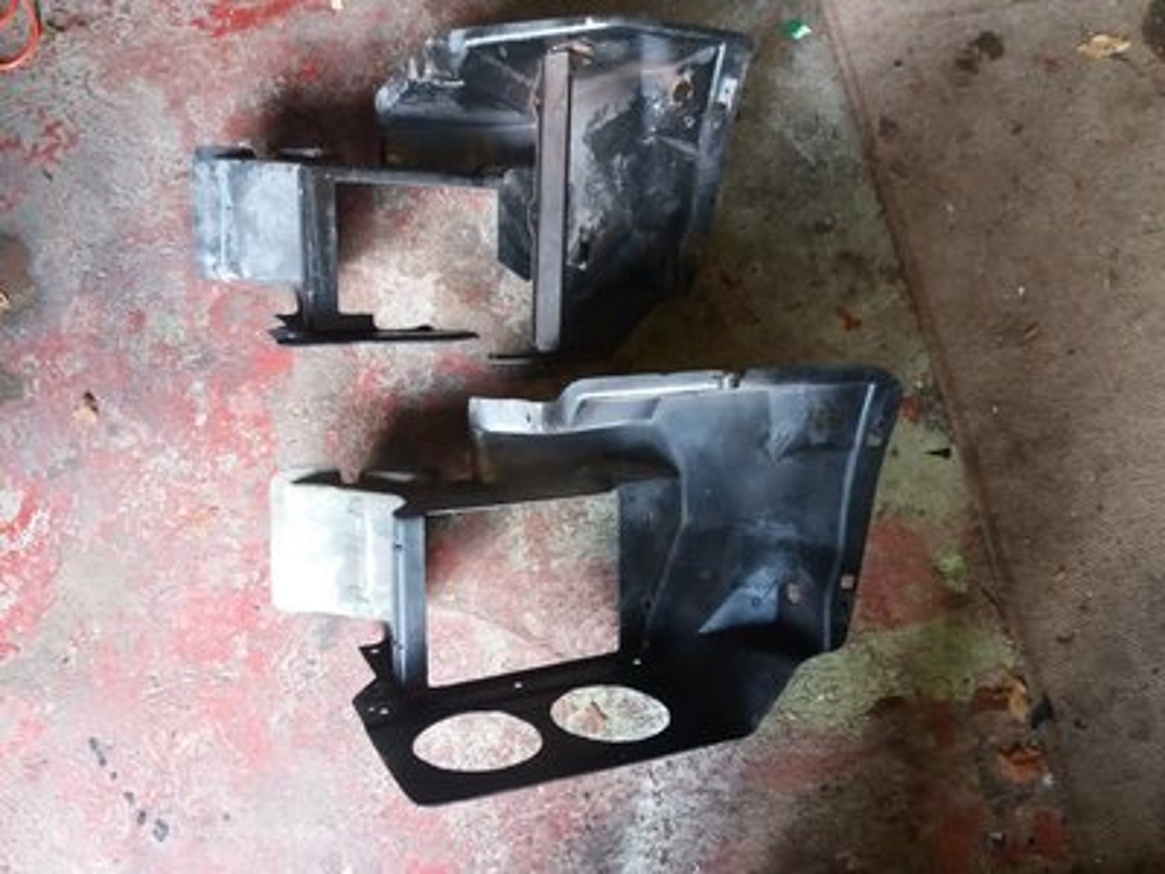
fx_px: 942
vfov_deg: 49.7
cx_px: 582
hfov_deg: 63.4
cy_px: 437
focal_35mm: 28
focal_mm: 3.7
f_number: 1.9
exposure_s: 1/33
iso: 125
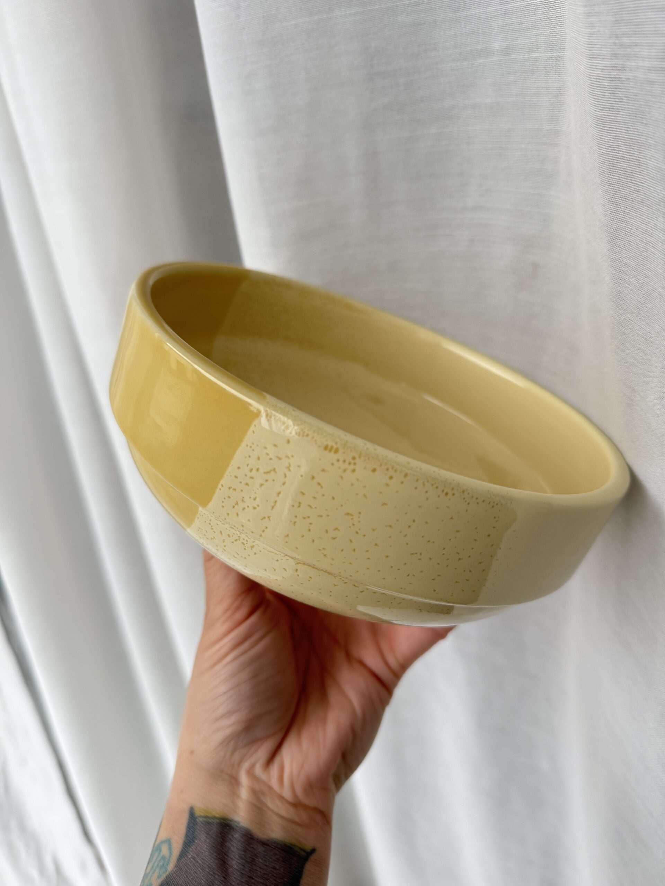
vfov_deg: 71.6
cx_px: 332
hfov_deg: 56.8
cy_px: 443
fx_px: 615
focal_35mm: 24
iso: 200
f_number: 1.78
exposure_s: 1/119
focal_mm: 6.76
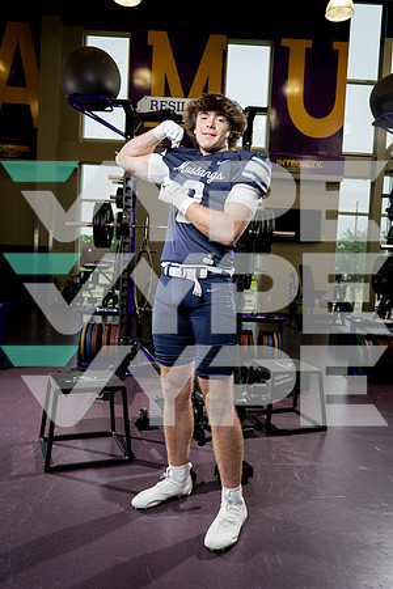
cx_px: 196
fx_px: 458
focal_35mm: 28
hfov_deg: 46.4
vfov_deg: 65.5
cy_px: 294
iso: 640
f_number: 4
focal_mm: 28
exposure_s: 1/250
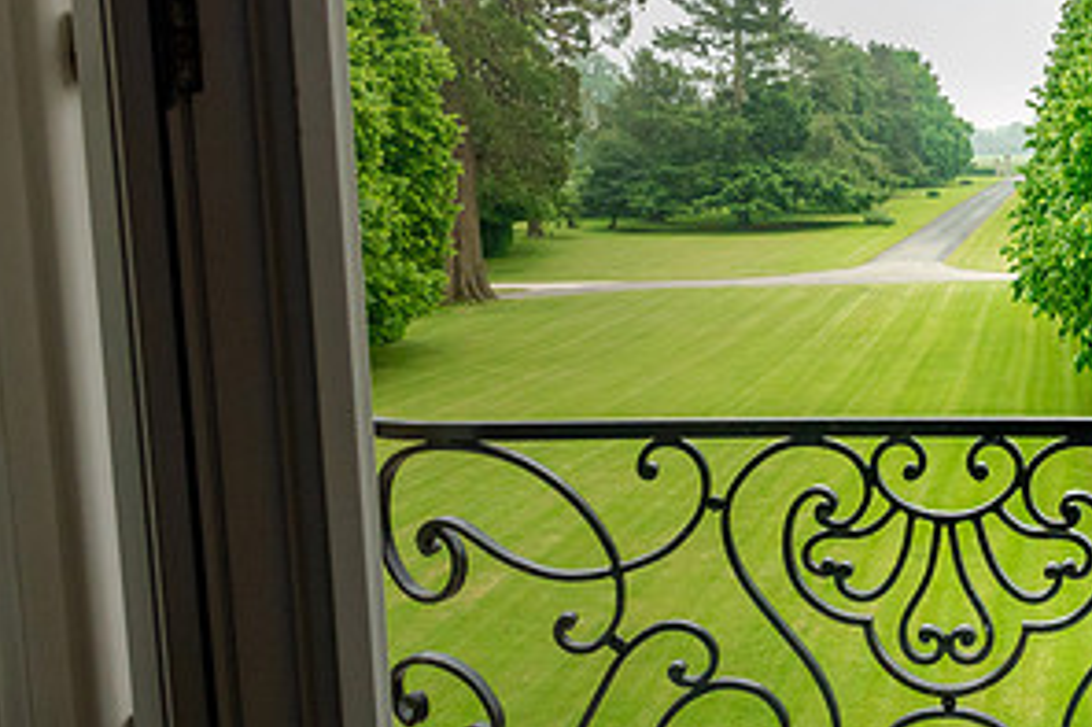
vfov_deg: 28.6
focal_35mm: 47
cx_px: 915
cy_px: 352
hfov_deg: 39.8
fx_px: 1425
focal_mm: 8.8
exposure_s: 1/320
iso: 1000
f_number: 7.1
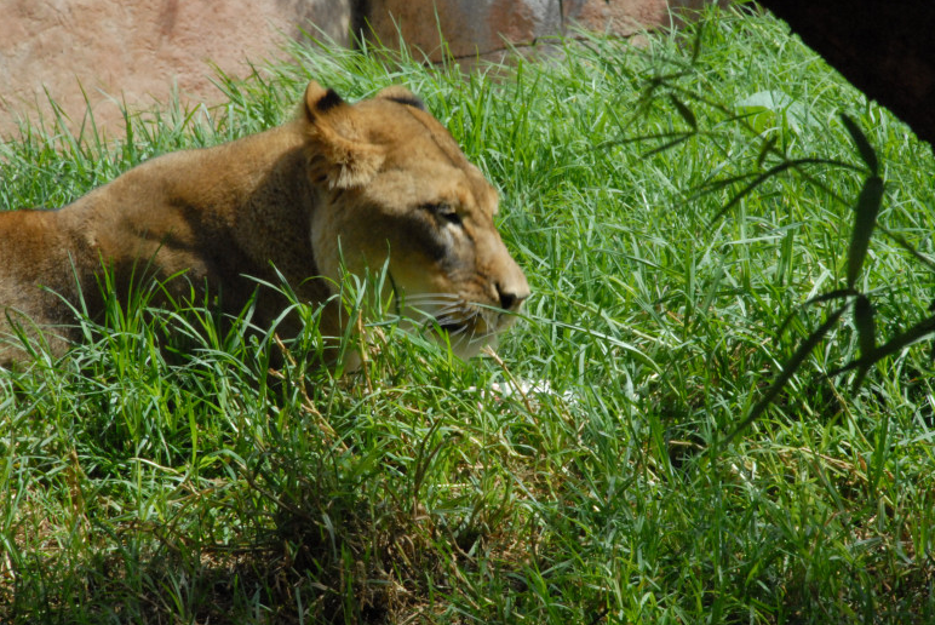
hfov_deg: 6.6
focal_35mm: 311
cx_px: 480
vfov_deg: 4.4
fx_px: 8083
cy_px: 311
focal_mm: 200
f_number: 29
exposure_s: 1/125
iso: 1100
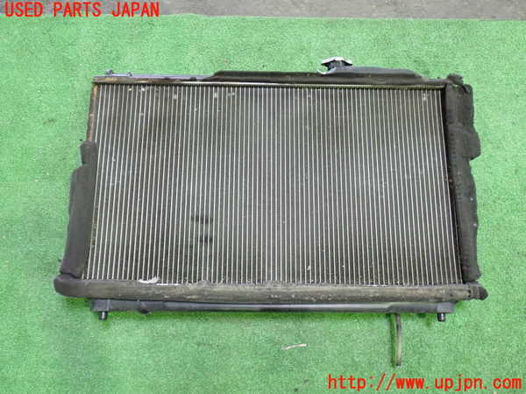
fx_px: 547
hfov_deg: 51.4
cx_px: 263
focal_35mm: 36
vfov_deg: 39.7
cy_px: 197
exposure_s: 1/30
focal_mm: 6.37
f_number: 2.5
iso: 800
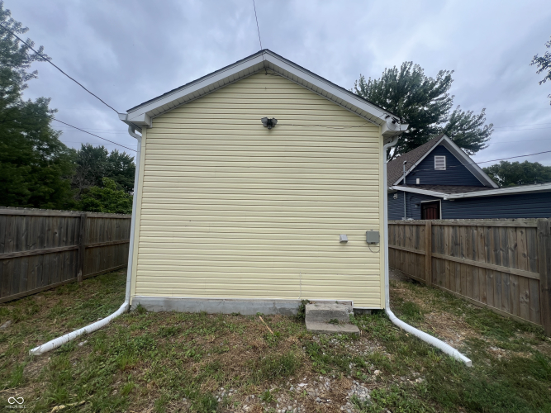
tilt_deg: +3.3
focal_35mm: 13
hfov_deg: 106.2
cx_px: 276
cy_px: 206
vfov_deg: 89.9
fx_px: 207
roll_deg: -2.1
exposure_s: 1/1064
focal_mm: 1.57
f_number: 1.8
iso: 32
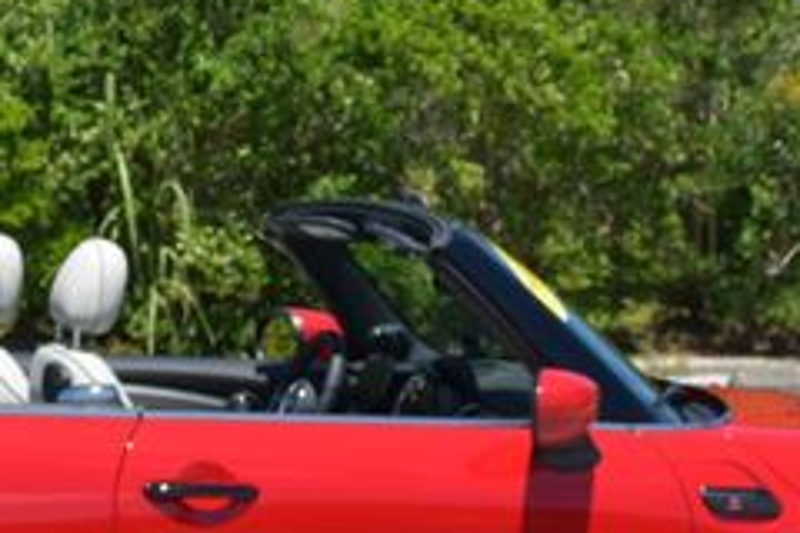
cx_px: 213
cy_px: 343
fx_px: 3800
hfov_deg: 12.0
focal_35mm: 171
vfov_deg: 8.0
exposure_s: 1/250
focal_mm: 32
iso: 125
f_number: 8
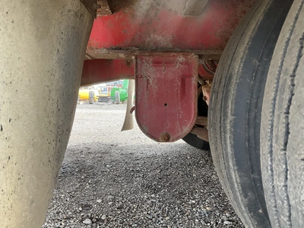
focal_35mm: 29
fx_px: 255
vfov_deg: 48.2
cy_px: 114
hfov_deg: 61.7
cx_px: 152
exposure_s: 1/122
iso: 64
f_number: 1.8
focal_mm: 3
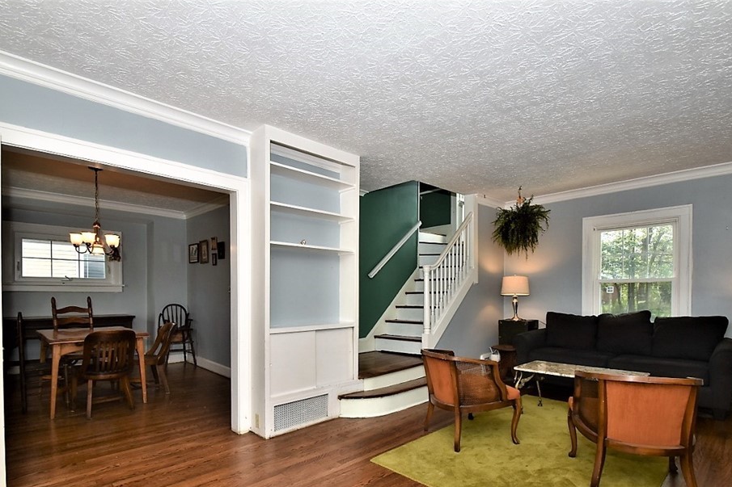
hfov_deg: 89.8
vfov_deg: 66.8
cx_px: 400
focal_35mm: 18
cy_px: 289
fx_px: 366
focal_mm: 10
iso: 400
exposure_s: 1/60
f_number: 13
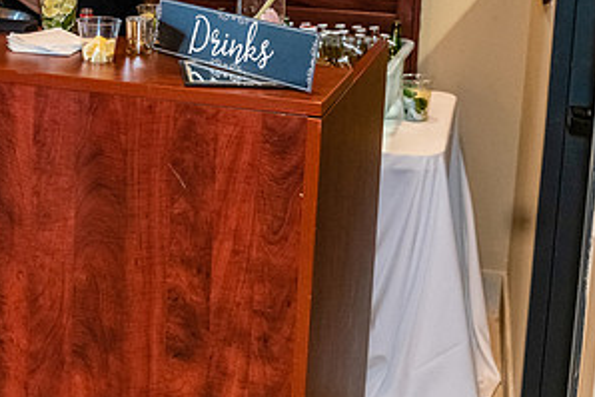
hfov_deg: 25.0
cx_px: 70
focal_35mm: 79
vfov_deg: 16.9
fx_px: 1306
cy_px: -15
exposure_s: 1/125
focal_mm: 34
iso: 8000
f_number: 4.5
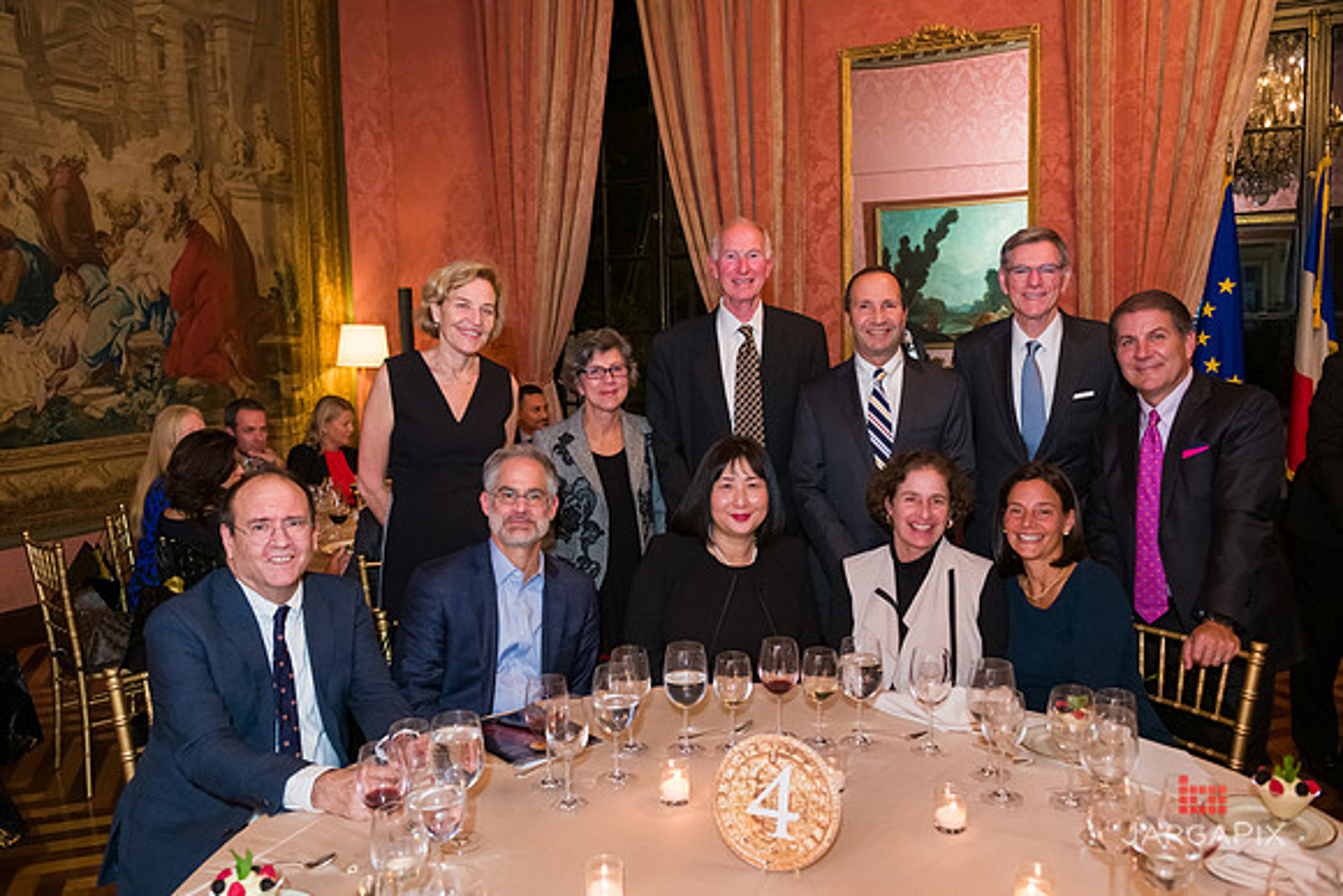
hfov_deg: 63.6
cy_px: 448
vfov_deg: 45.0
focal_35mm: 29
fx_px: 1082
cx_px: 672
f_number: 5
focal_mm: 29
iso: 3200
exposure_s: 1/80
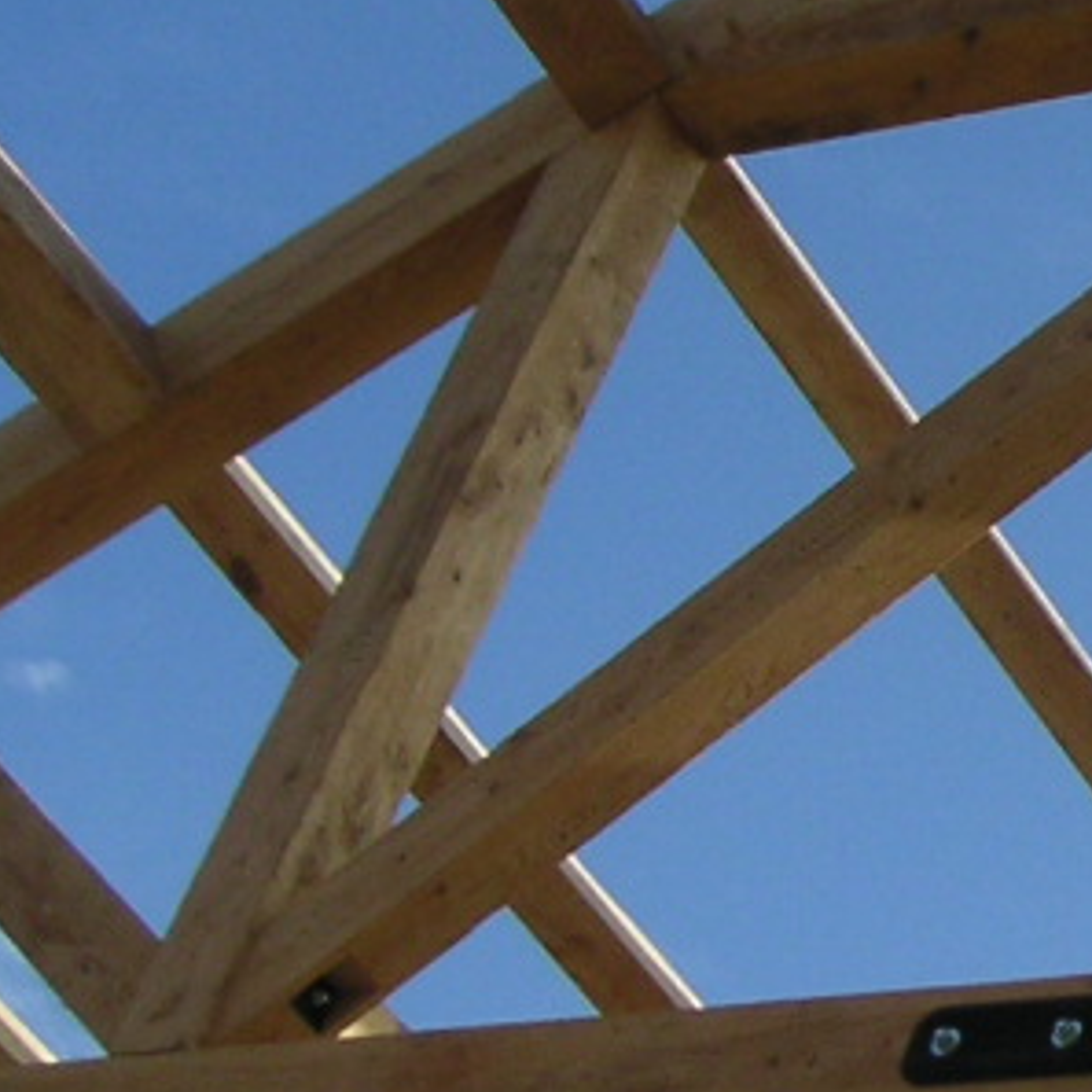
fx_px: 5032
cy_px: 728
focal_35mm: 141
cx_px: 1695
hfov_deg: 11.8
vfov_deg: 12.4
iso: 50
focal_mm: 5.7
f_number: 2.8
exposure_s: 1/750
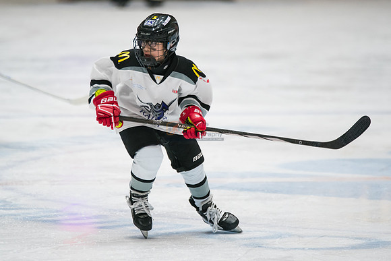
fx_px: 4573
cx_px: 178
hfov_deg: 4.9
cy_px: 110
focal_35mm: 421
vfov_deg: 3.3
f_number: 2.8
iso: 3200
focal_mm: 300
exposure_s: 1/1250
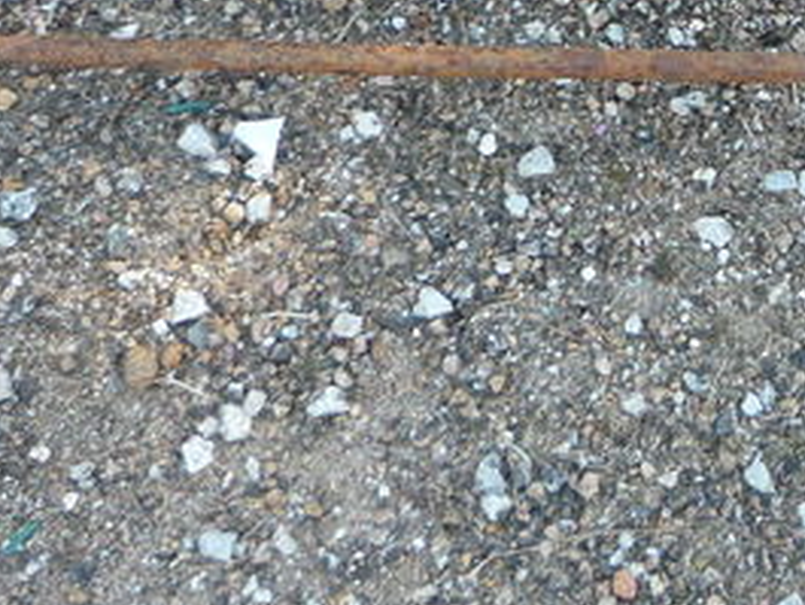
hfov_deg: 16.7
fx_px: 2629
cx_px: 969
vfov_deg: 12.5
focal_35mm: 113
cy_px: -268
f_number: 3.3
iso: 100
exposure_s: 1/60
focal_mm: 5.2
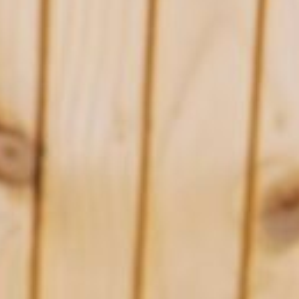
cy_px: 782
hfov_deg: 12.3
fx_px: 1280
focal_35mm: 131
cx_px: -218
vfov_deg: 10.7
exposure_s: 1/100
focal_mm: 5.31
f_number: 1.7
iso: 275
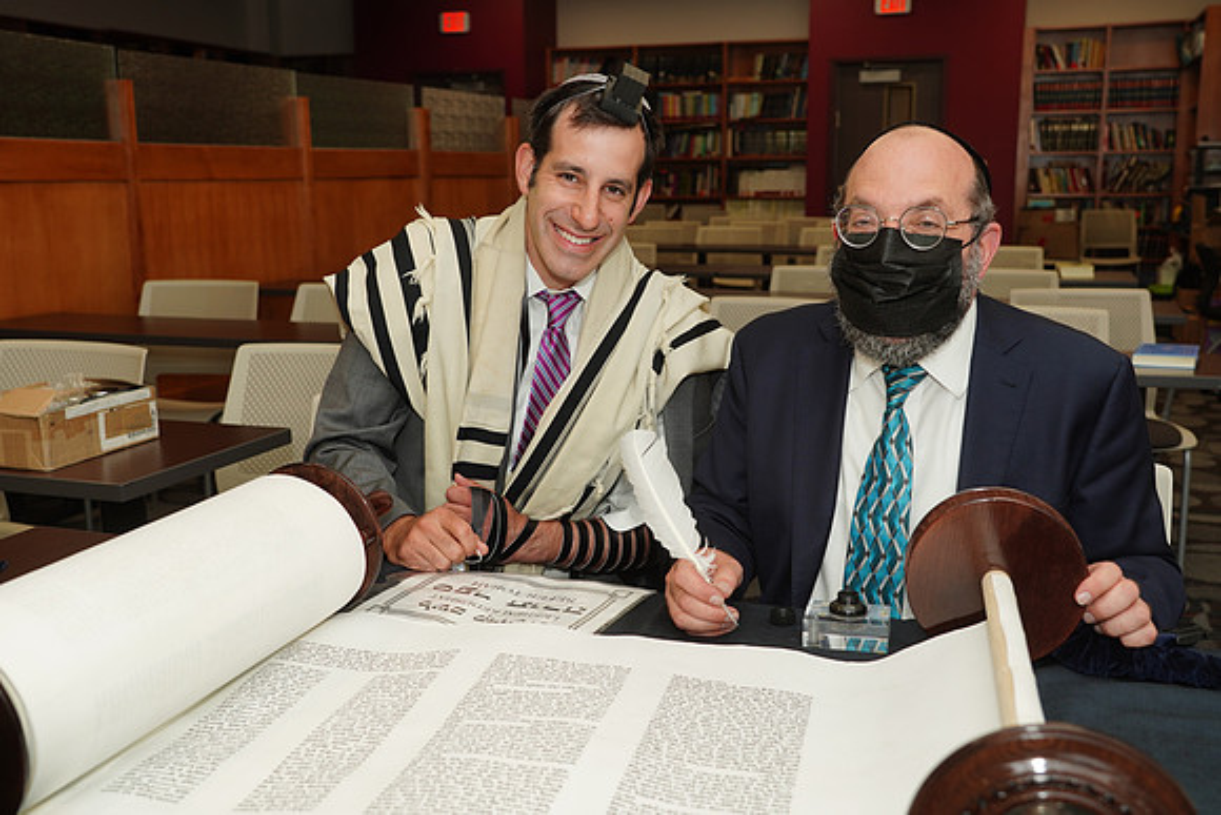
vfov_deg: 36.0
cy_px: 408
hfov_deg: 51.9
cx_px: 610
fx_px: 1255
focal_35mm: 37
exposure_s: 1/80
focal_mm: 37
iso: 320
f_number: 5.6
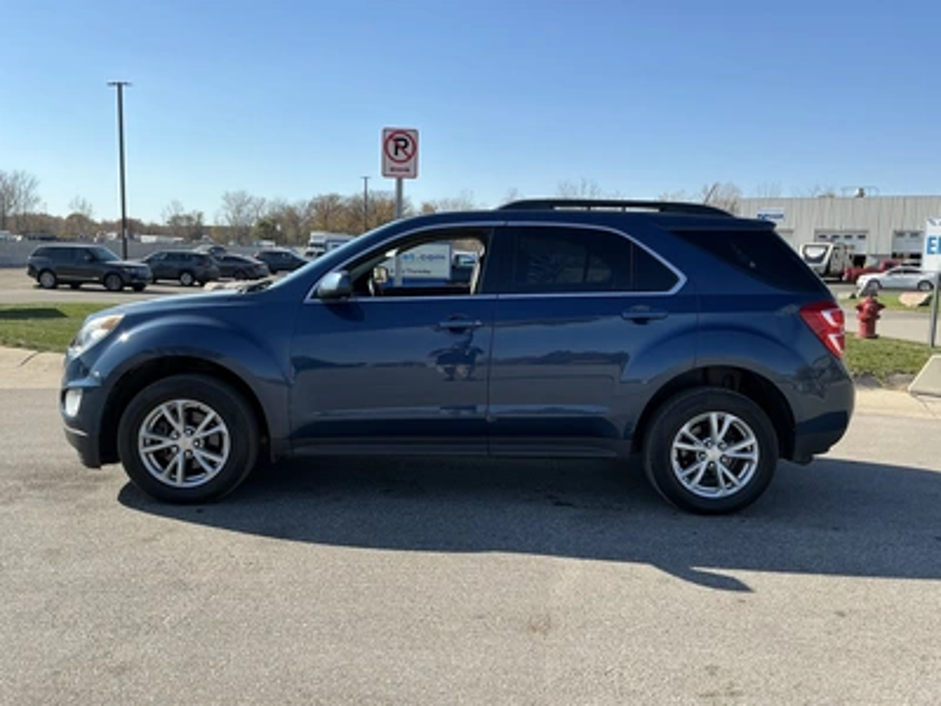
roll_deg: -2.1
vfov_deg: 49.7
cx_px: 470
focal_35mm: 28
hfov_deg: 63.4
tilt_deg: -2.6
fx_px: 761
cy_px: 353
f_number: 1.8
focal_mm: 3
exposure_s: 1/1412
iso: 25
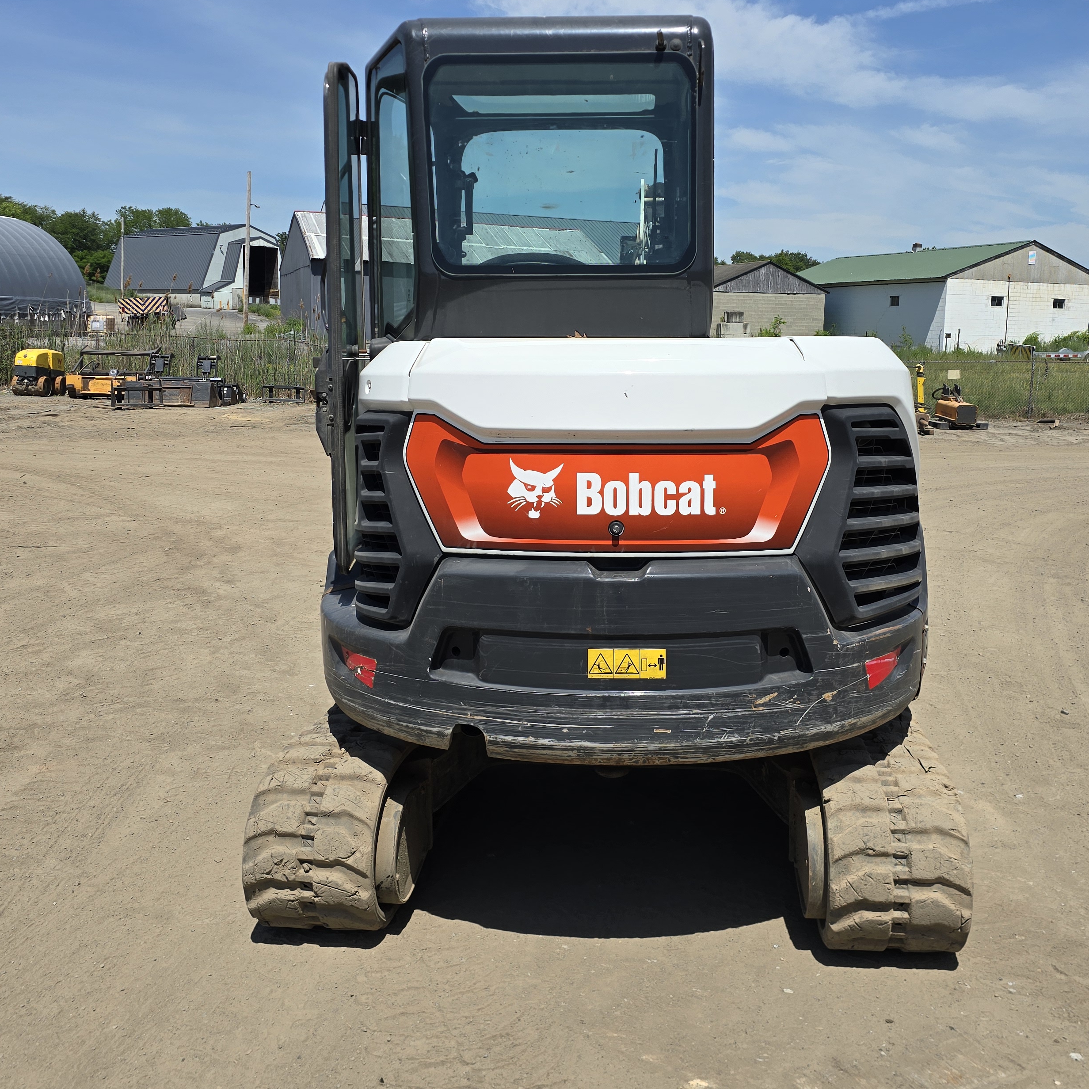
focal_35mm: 33
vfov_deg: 49.6
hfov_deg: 49.7
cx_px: 560
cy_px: 480
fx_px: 1175
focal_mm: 6.3
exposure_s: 1/1255
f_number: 1.7
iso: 12
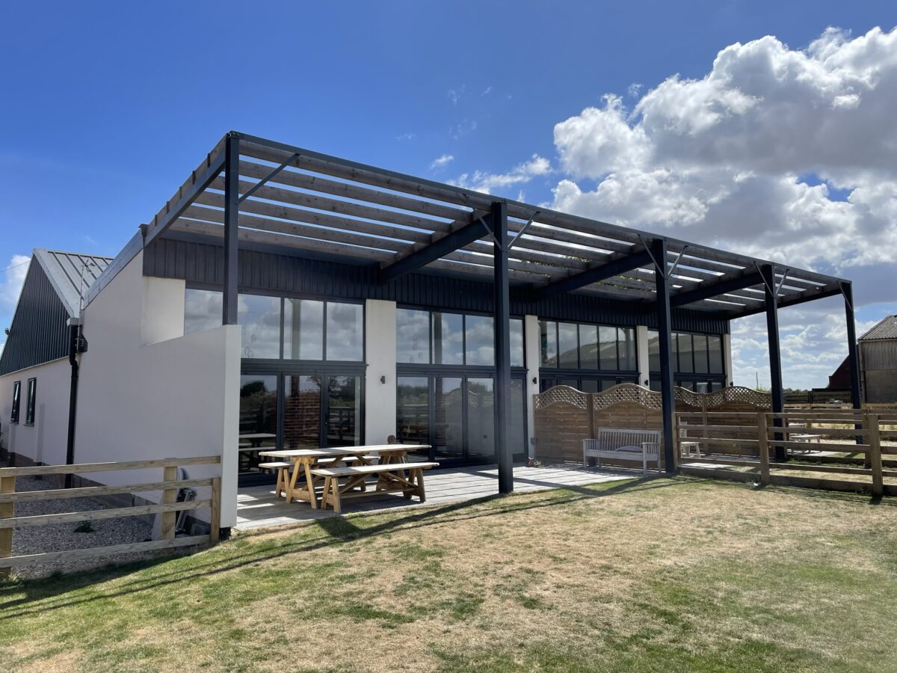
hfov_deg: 67.3
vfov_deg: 53.1
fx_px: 674
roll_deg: +0.7
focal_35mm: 26
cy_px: 336
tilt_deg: +5.9
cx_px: 448
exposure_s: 1/4000
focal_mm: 4.2
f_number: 1.6
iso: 32
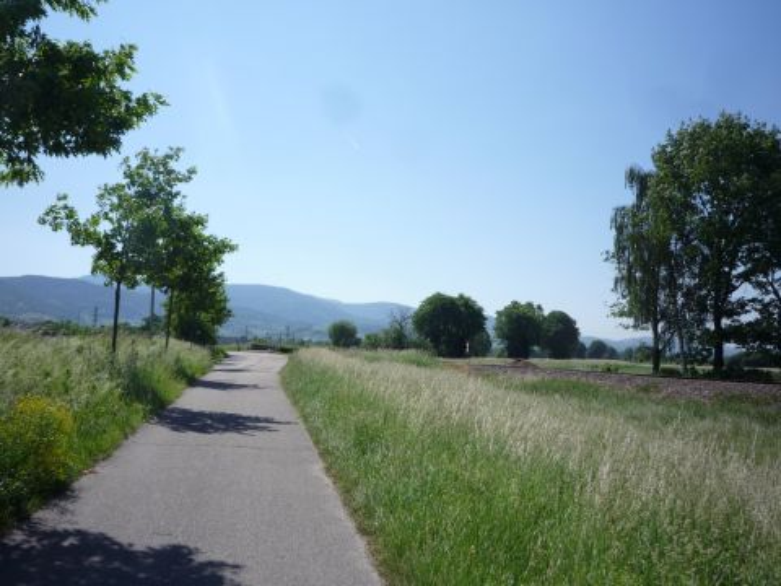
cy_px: 293
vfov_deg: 44.2
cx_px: 390
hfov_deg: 56.8
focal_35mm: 32
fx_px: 722
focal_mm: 5.2
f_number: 5.6
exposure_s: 1/500
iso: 100
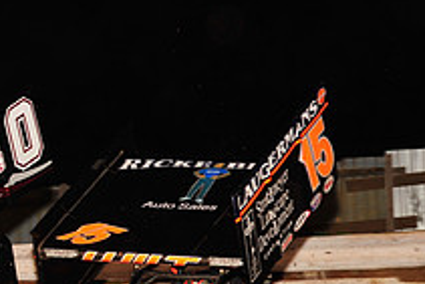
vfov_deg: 5.8
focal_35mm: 236
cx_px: -127
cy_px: 296
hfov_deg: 8.6
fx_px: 2788
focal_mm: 86
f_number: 6.3
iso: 800
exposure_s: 1/250
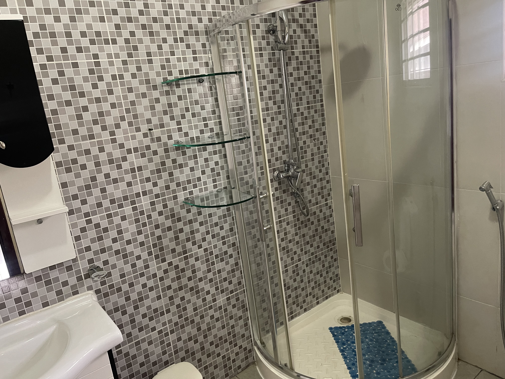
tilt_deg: -12.7
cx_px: 252
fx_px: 365
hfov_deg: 69.4
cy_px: 190
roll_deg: +6.8
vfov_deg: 54.9
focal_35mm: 25
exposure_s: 1/33
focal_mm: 5.1
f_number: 1.6
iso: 400
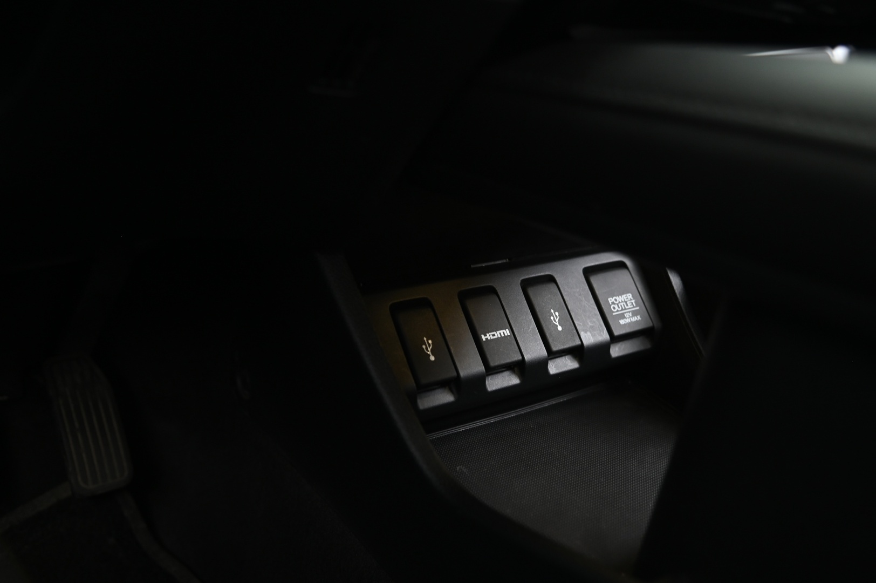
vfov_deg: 35.0
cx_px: 438
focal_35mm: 38
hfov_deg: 50.7
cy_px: 292
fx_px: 924
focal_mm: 38
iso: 1250
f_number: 4
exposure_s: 1/2
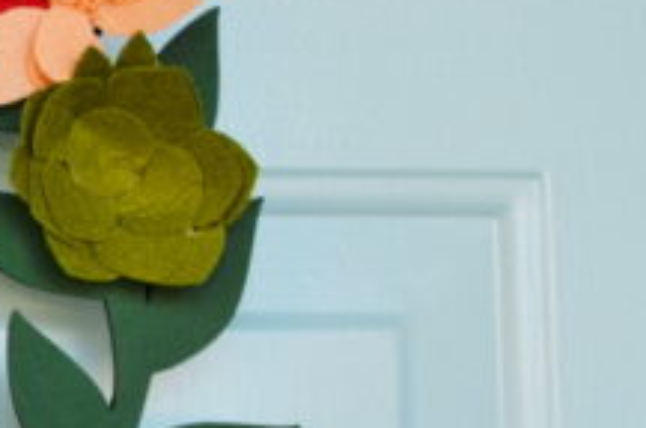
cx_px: -378
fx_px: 2096
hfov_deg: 15.8
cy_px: 315
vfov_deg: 11.6
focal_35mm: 117
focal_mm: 22
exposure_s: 1/60
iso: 180
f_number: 5.6
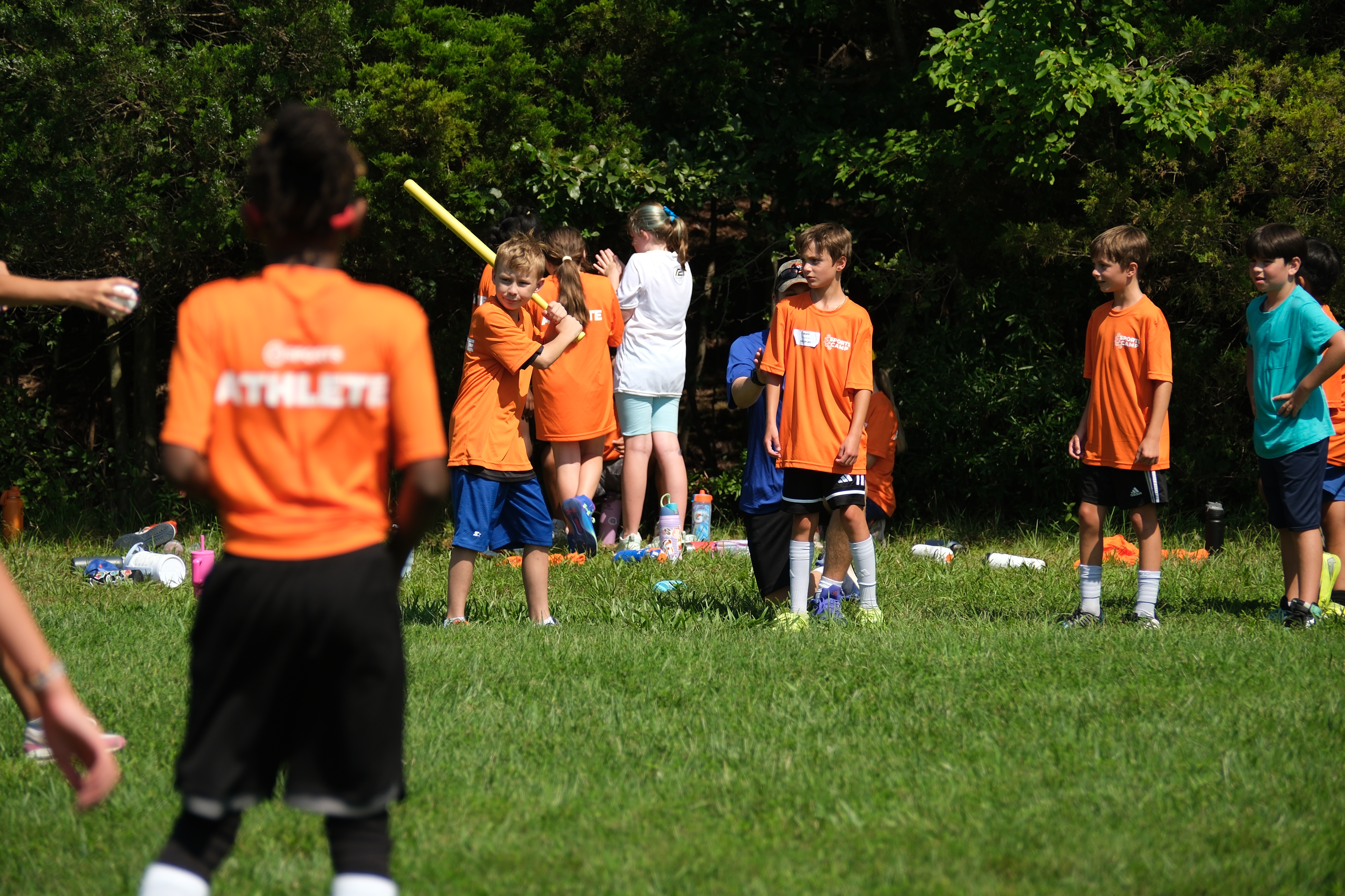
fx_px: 6724
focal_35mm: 180
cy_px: 448
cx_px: 672
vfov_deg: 7.6
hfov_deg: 11.4
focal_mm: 120
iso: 200
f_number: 4
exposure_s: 1/640
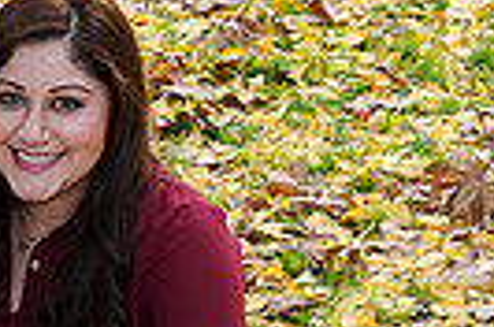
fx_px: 2396
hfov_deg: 11.1
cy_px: 435
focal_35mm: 175
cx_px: -327
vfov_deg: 7.7
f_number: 4
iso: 200
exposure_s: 1/160
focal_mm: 40
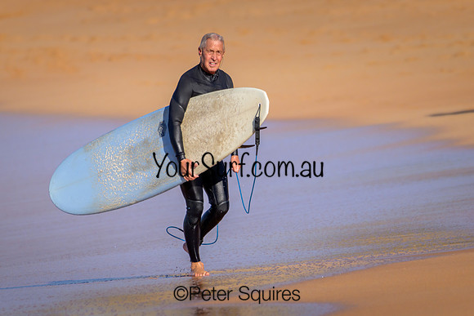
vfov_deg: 1.4
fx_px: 12511
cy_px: 158
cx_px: 237
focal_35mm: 950
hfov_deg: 2.2
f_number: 11
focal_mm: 950
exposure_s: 1/2000
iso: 800
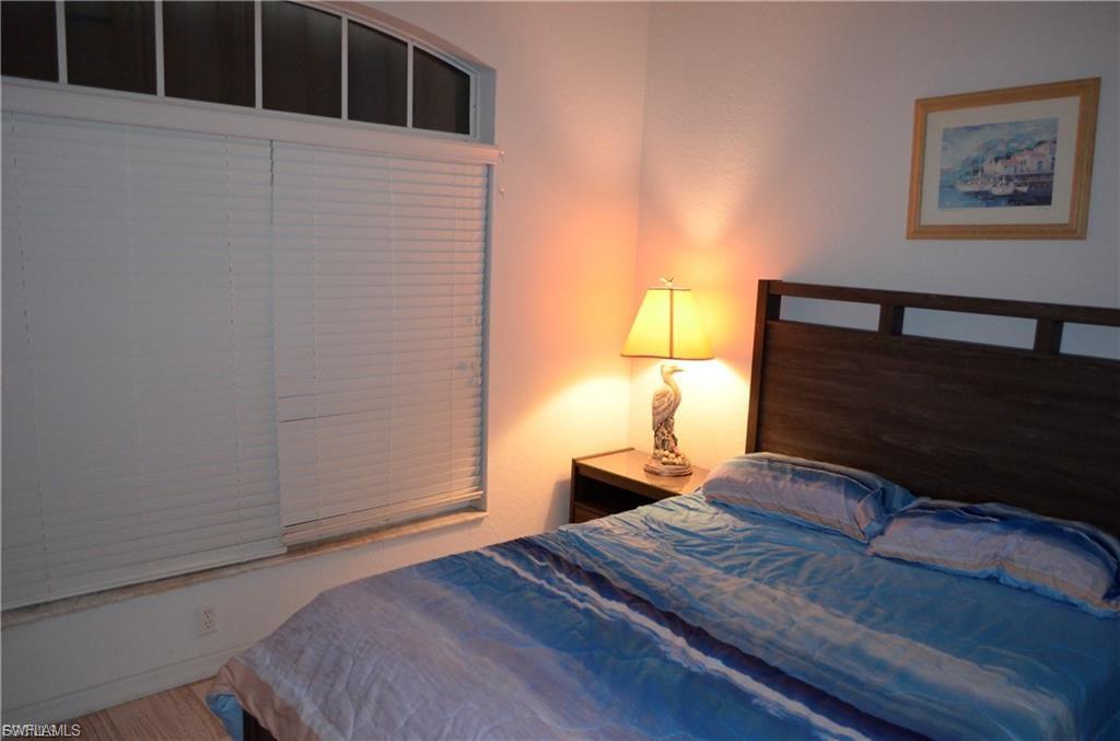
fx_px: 838
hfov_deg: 67.5
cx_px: 560
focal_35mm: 27
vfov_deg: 47.7
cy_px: 370
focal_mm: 18
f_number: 3.5
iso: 2500
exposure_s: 1/60
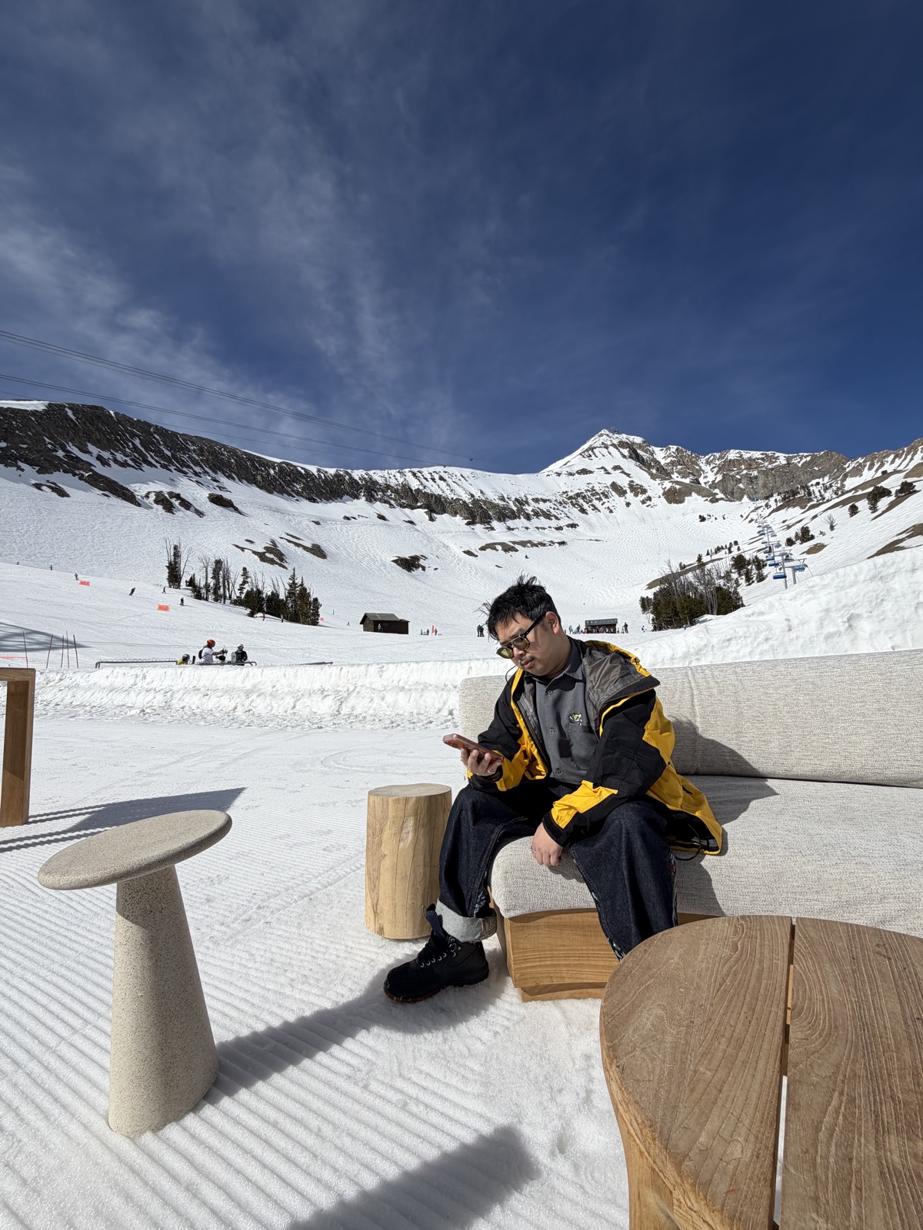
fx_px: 498
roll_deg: +2.5
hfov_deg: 85.7
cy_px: 615
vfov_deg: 102.1
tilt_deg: +6.9
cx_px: 462
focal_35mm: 14
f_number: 2.2
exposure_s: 1/2506
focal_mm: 2.22
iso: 20
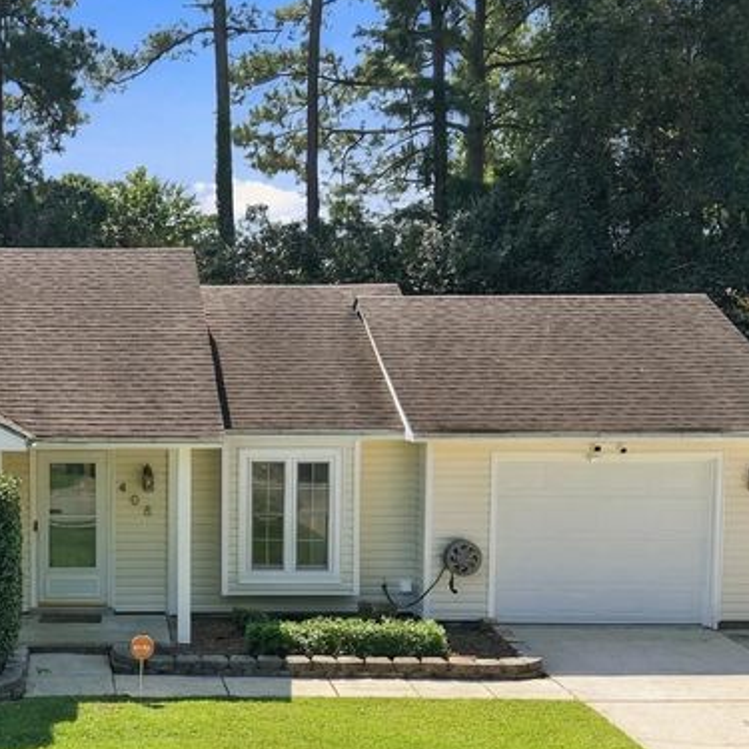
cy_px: 479
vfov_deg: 29.4
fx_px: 1420
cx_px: 116
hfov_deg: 28.7
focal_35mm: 58
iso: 310
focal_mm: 8.7
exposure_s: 1/3000
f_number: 1.8
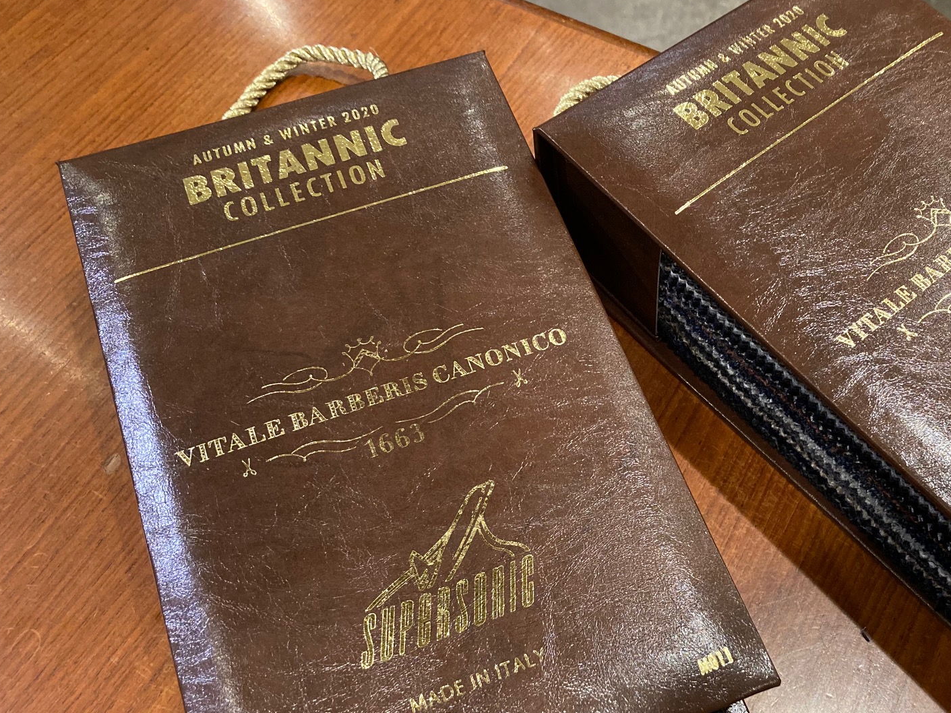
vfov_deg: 35.8
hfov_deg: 45.9
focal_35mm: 40
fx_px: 1099
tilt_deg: -59.8
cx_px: 648
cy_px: 441
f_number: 1.8
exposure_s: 1/60
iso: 250
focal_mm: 3.99
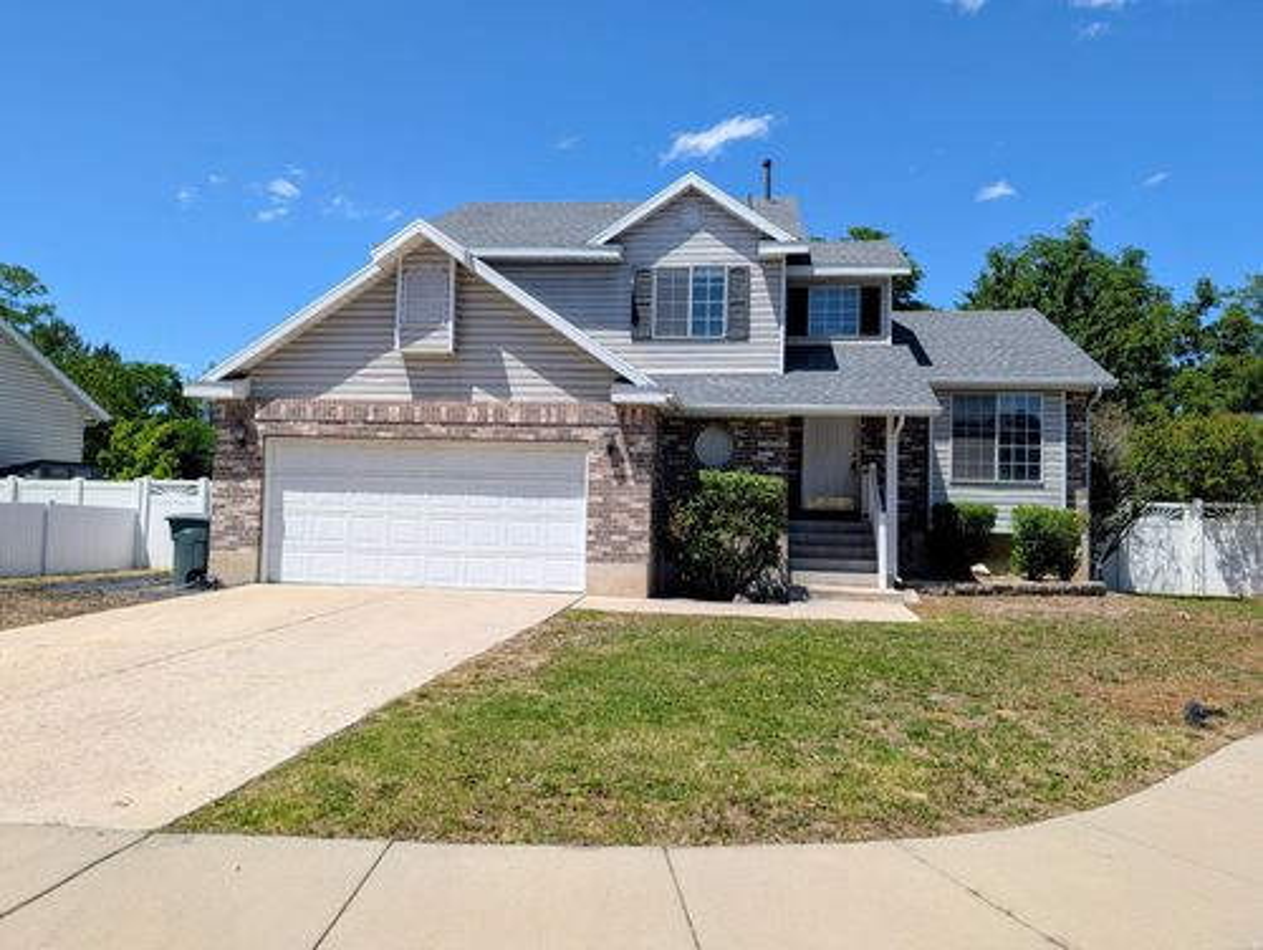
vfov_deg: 56.9
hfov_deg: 71.5
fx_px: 877
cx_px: 632
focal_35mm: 24
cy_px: 475
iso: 21
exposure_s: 1/1195
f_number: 1.68
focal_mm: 6.9
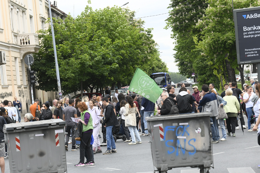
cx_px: 130
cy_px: 86
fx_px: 881
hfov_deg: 16.8
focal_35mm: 122
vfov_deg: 11.2
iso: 640
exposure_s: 1/1250
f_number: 5.6
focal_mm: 122
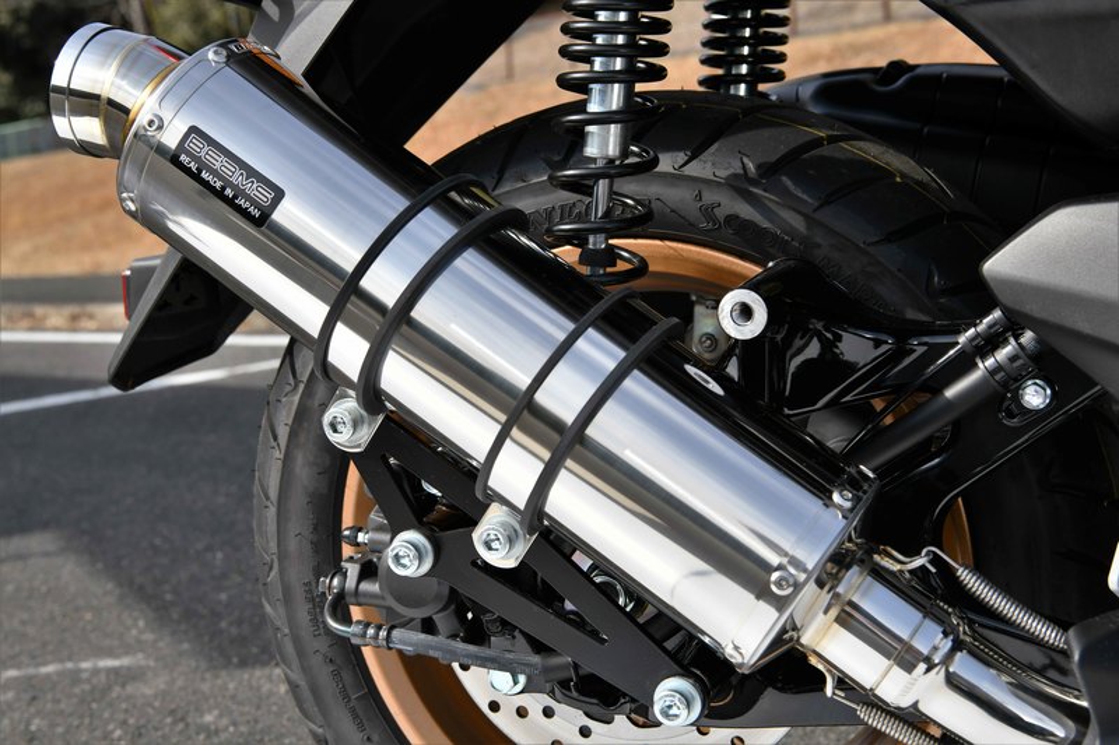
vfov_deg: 26.0
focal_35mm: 52
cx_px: 560
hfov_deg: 38.2
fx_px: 1616
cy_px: 372
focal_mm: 52
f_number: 11
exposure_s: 1/500
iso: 400
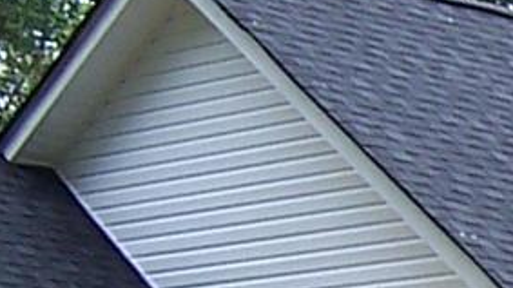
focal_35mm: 260
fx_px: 3536
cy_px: 583
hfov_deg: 7.7
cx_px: 1213
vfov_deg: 4.6
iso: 80
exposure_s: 1/350
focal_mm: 5.5
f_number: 3.4
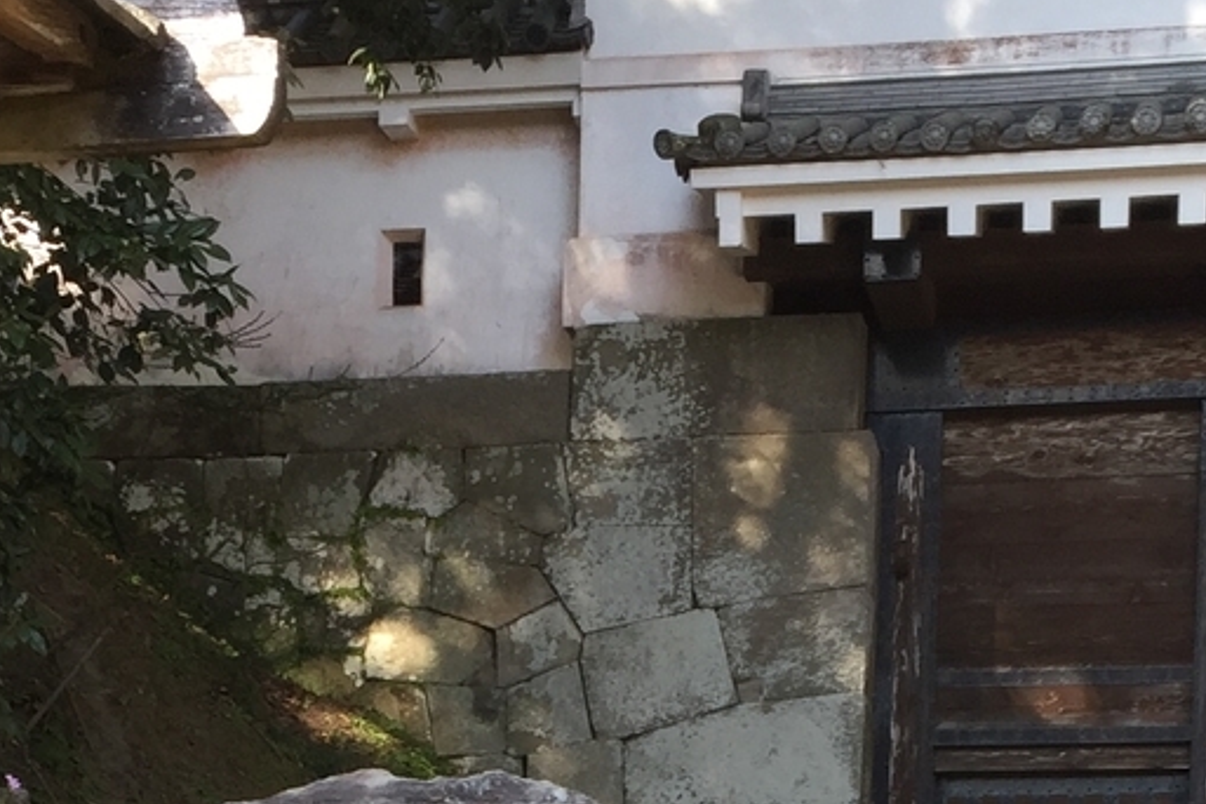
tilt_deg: -4.3
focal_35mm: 94
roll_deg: -0.8
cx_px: 473
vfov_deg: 13.4
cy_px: 1326
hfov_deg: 21.6
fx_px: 3149
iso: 32
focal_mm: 4.15
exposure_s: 1/204
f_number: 2.2
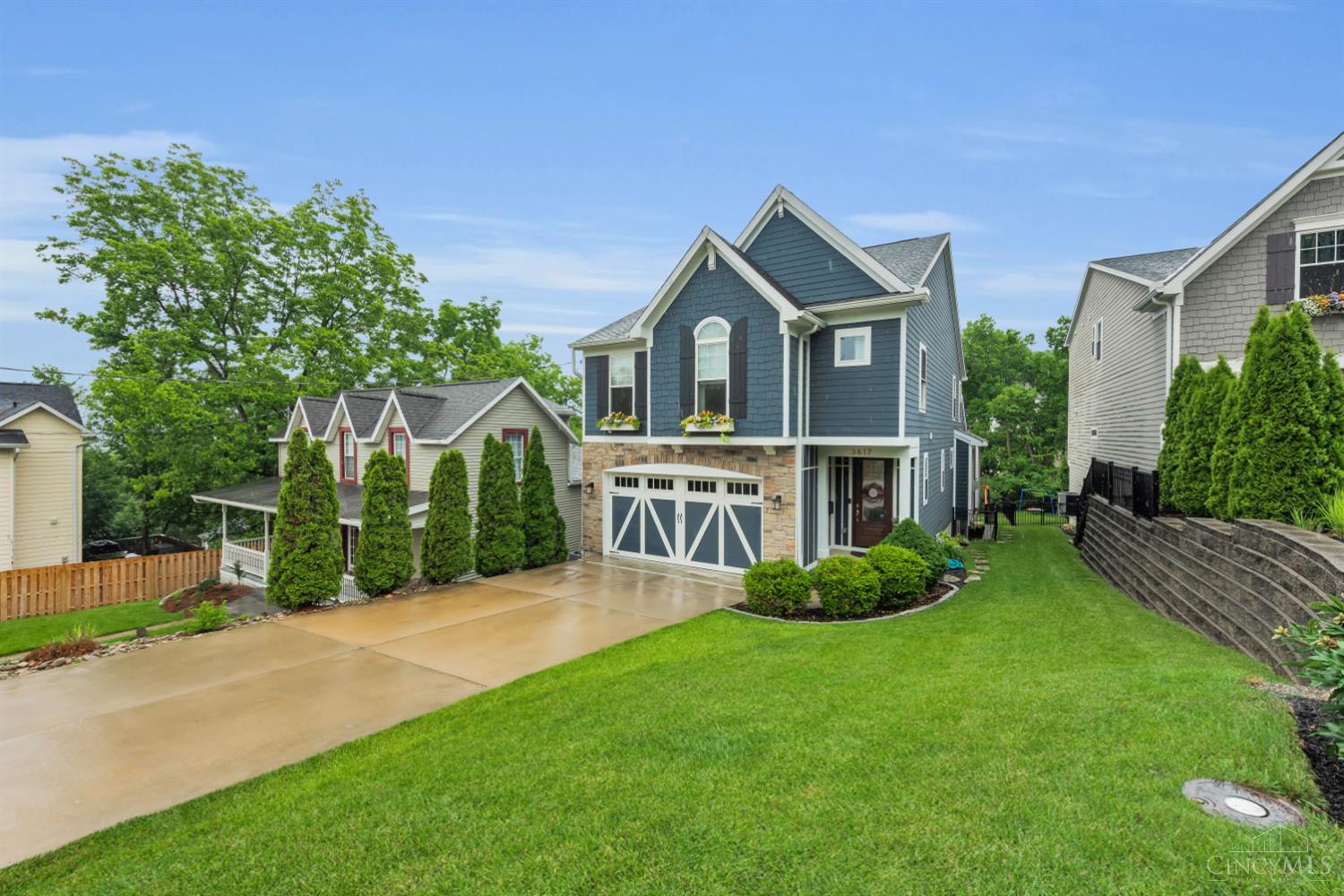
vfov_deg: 81.2
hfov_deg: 104.3
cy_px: 448
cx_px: 672
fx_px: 523
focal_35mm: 14
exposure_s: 1/500
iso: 800
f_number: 8
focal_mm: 14
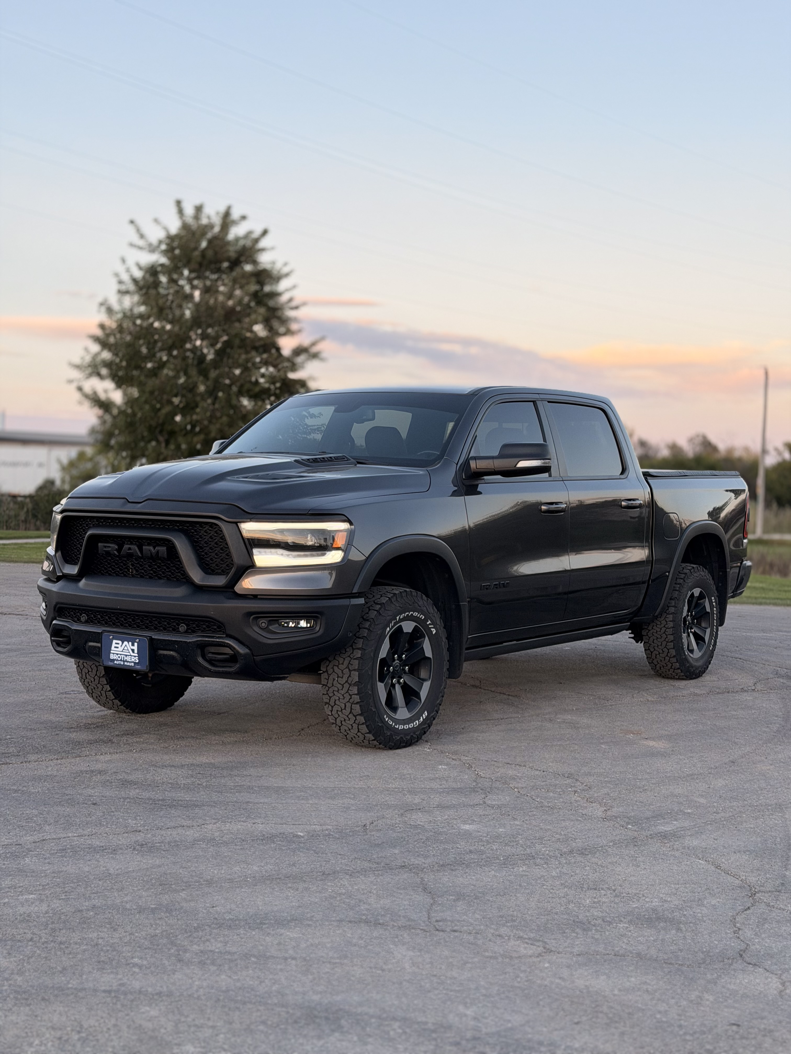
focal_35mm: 48
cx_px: 396
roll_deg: -1.0
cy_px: 527
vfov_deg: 39.7
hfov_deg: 30.3
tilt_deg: -1.3
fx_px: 1462
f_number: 1.78
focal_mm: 6.76
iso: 64
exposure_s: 1/407
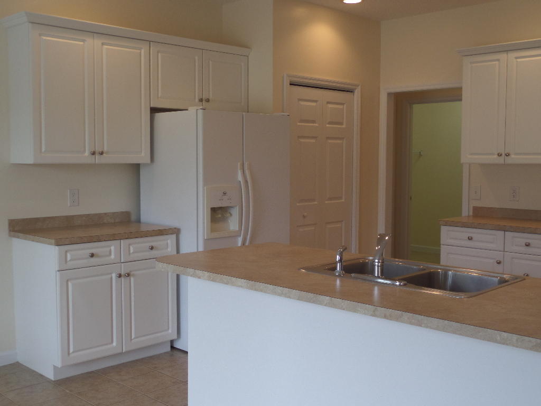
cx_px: 270
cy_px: 203
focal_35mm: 41
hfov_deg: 45.8
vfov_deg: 35.1
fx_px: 641
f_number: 3.6
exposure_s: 1/45
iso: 120
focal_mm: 6.8
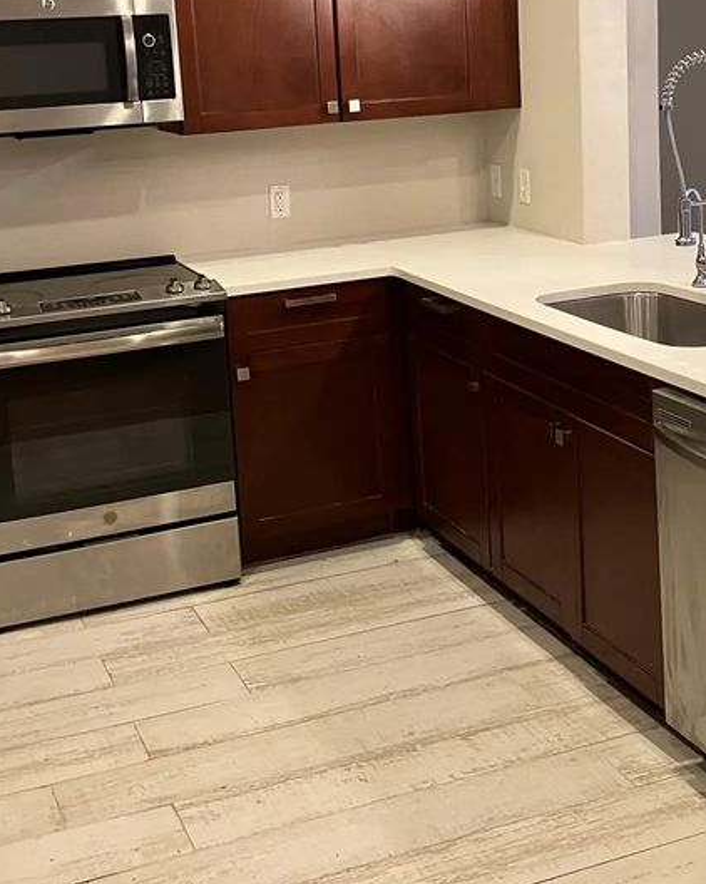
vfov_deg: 34.8
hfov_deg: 28.5
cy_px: 246
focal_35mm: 53
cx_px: 412
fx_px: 1385
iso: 125
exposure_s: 1/60
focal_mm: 3.99
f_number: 1.8
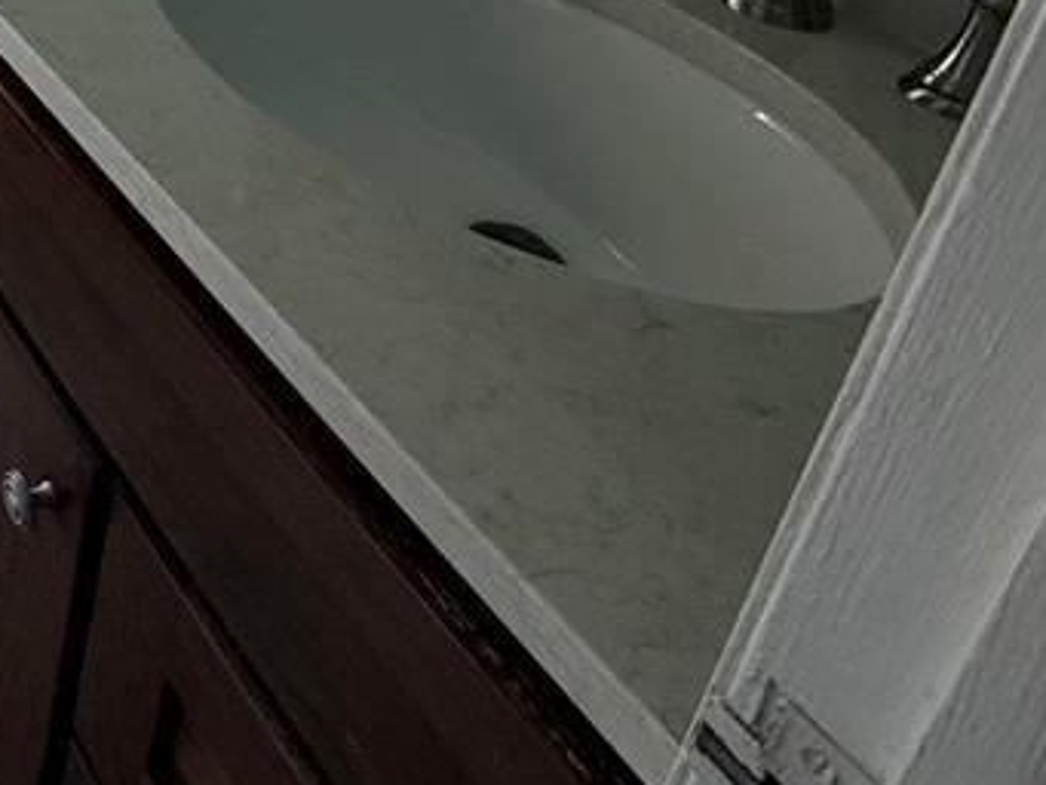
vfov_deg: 27.1
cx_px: -488
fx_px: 1270
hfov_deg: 29.4
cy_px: -310
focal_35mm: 42
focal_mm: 2.22
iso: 64
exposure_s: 1/290
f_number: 2.2
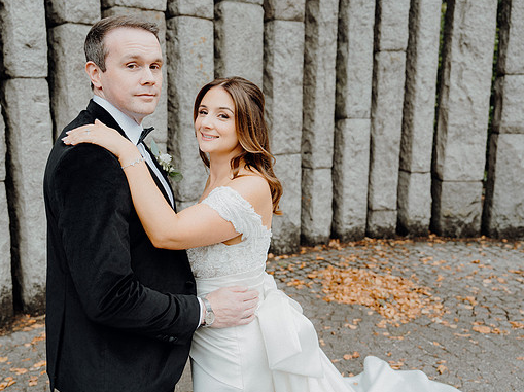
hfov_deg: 53.9
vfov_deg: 41.7
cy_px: 195
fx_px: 514
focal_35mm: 34
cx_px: 238
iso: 125
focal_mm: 31
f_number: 3.5
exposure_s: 1/160
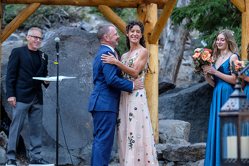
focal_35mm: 99
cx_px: 124
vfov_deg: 13.8
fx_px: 685
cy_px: 83
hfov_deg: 20.6
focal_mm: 66
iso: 640
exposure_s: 1/80
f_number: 3.2
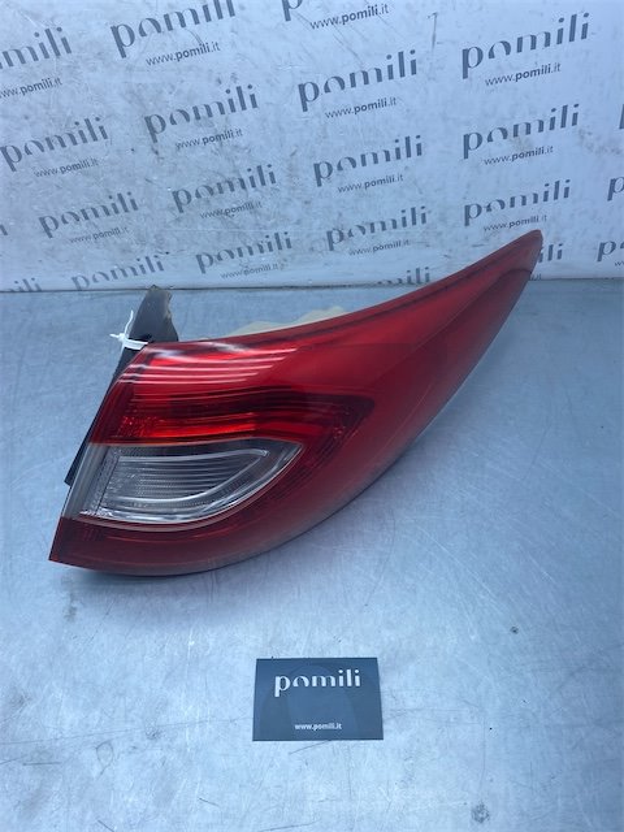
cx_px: 312
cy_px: 416
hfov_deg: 53.1
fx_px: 625
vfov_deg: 67.3
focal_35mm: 26
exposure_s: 1/890
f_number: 1.8
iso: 32
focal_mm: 4.25
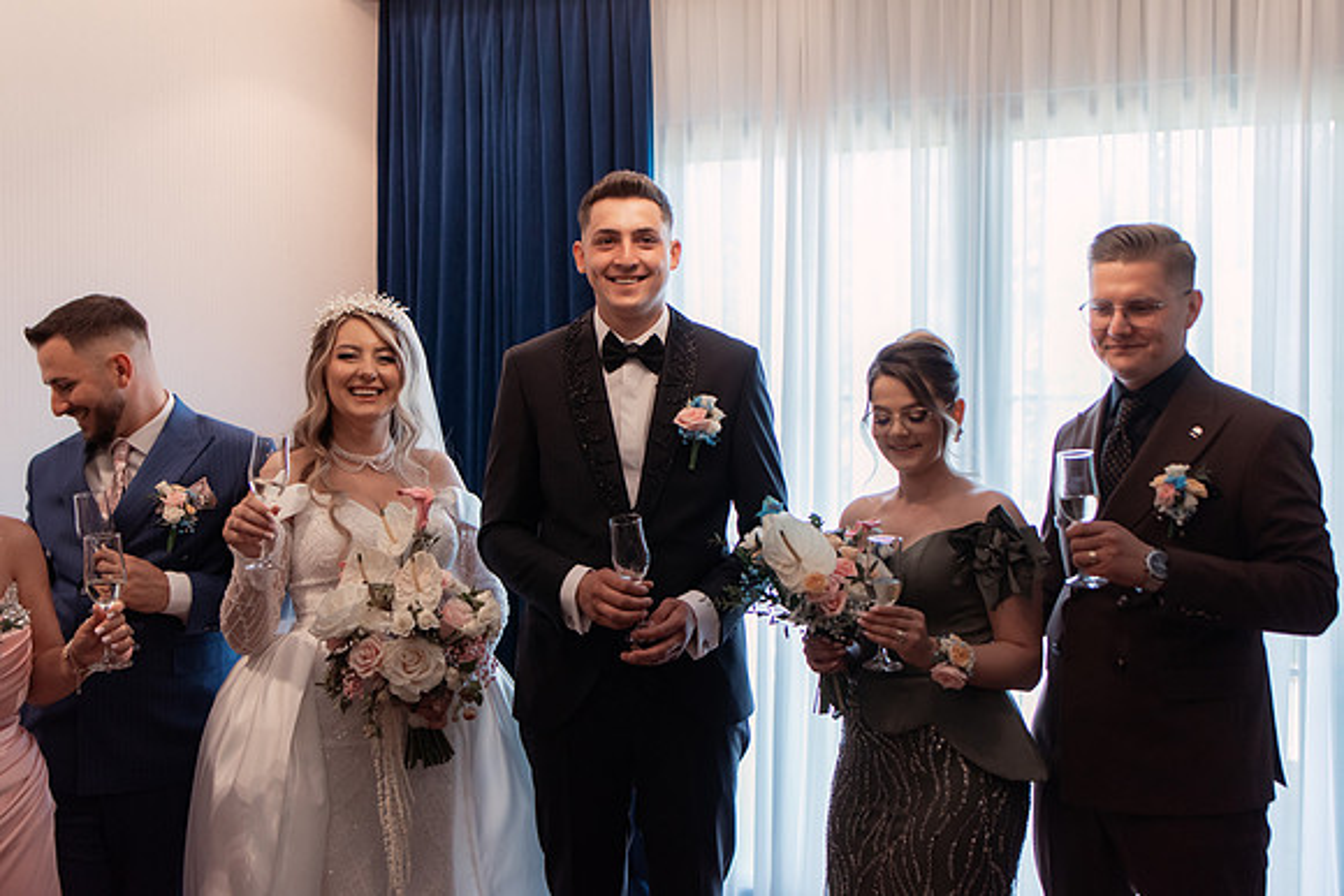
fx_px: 1307
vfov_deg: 37.9
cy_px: 448
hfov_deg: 54.4
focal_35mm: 35
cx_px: 672
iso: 1000
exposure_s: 1/400
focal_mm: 35
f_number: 2.8
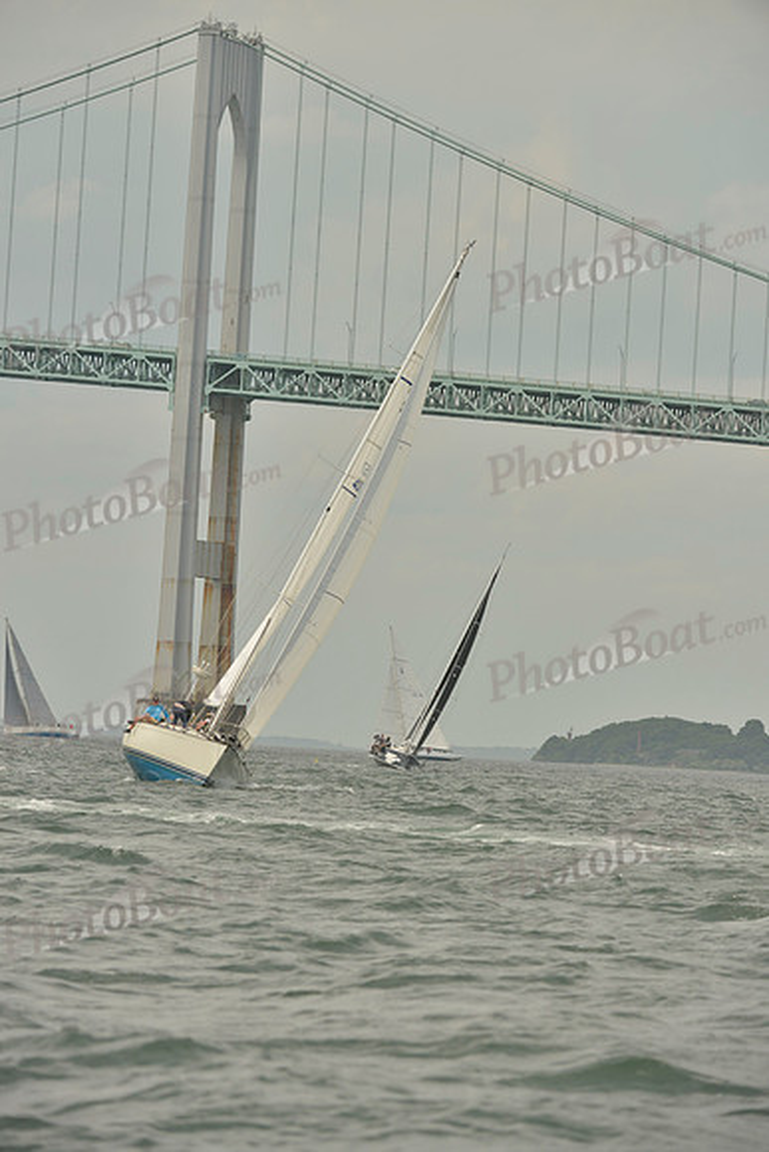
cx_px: 384
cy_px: 576
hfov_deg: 6.5
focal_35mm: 210
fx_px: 6724
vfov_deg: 9.8
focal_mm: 210
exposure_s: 1/1250
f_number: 8
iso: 280
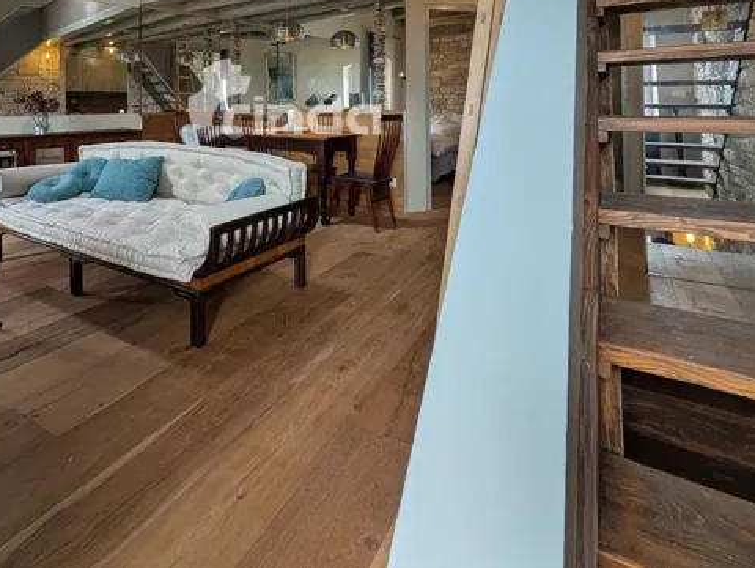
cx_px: 285
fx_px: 437
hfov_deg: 80.2
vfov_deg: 59.6
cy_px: 96
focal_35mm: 20
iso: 67
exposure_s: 1/136
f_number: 1.7
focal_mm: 2.02
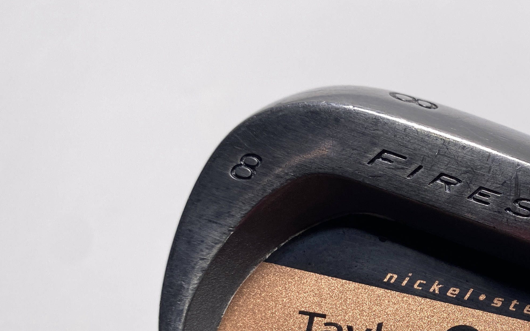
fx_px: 780
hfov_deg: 34.6
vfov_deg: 23.2
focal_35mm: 54
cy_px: 318
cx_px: 512
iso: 32
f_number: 1.8
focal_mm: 4.25
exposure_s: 1/681
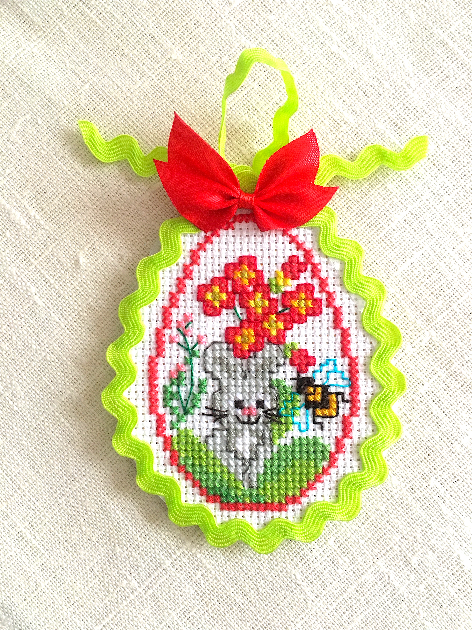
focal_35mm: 29
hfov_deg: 48.2
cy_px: 315
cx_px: 236
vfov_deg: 61.7
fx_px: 527
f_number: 2.2
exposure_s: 1/17
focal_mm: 4.15
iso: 200
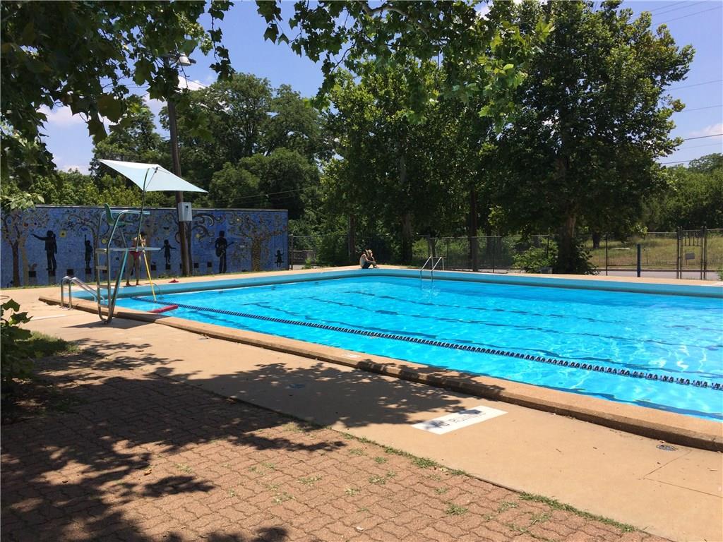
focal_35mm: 29
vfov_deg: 48.2
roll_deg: +0.0
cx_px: 362
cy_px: 271
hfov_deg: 61.7
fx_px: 606
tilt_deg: -4.9
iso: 32
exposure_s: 1/2160
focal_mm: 4.15
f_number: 2.2
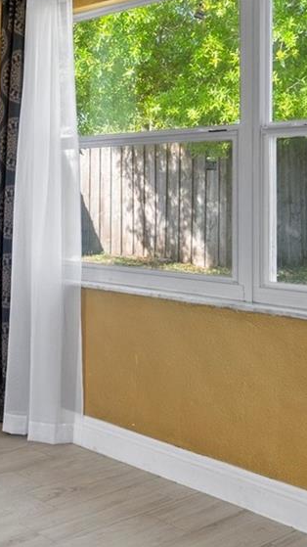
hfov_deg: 22.4
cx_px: -13
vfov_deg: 40.3
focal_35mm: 51
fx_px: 739
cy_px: 208
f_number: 9
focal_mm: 17
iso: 320
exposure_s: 1/1.25
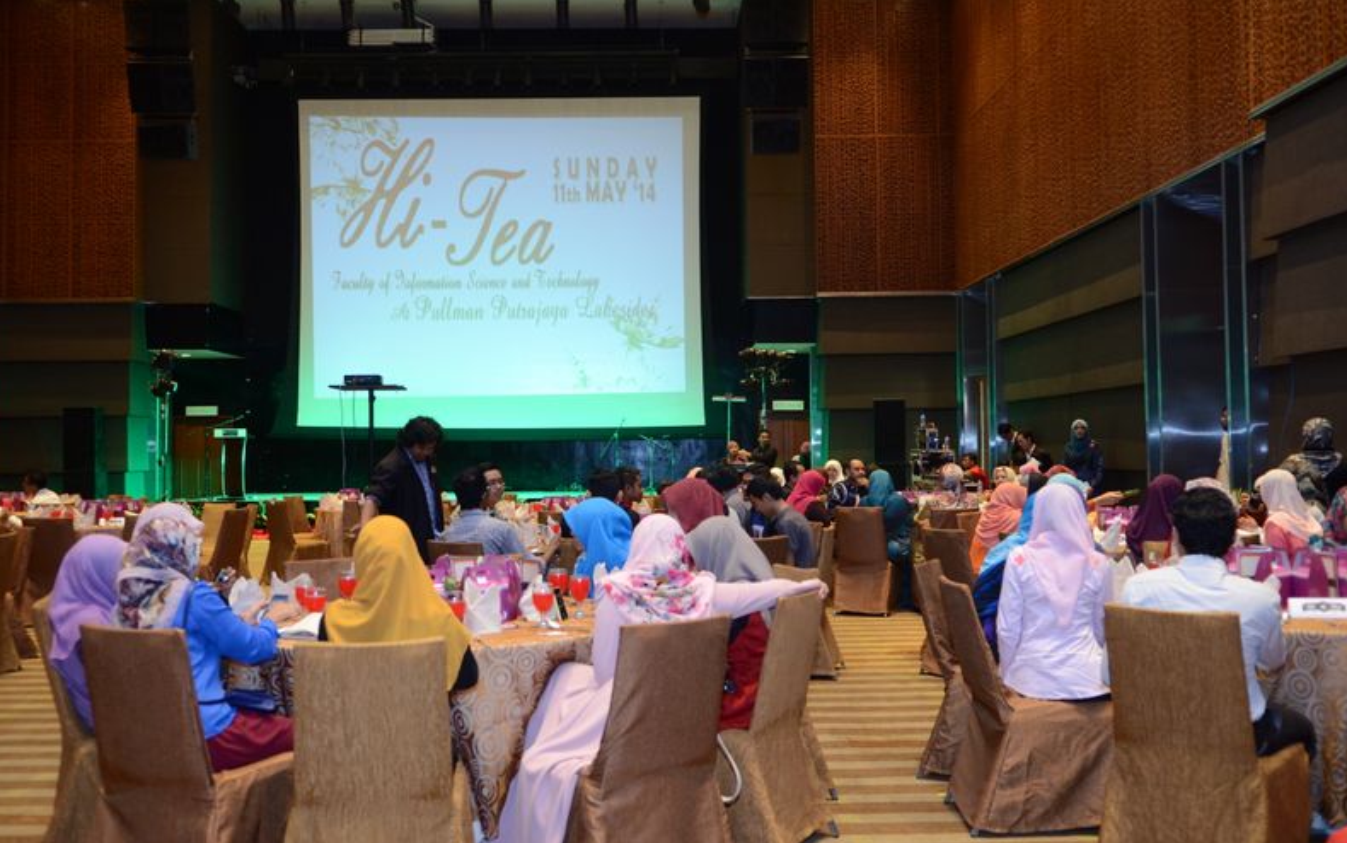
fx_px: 1248
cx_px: 668
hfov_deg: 56.7
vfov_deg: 37.3
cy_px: 394
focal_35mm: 34
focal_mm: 22
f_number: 2.8
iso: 1250
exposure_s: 1/60
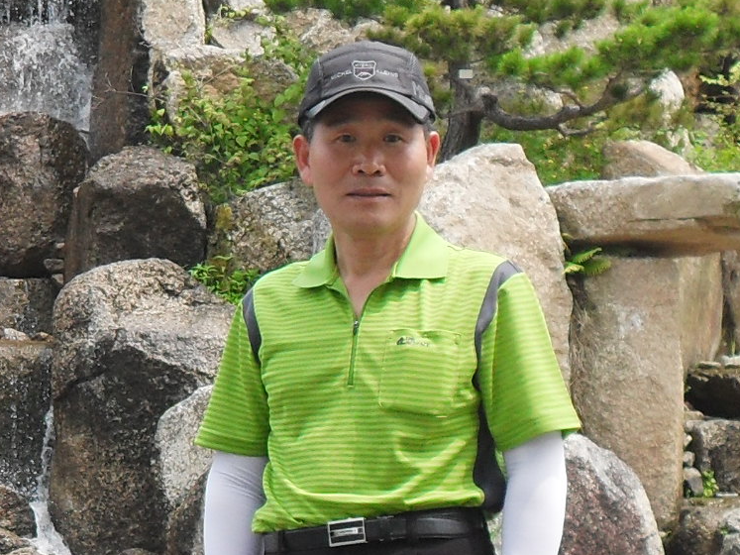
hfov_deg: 51.4
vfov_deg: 39.6
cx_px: 370
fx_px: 769
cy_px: 281
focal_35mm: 36
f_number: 2.8
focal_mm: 6.2
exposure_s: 1/750
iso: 100
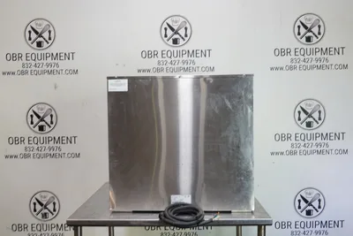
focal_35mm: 35
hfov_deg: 54.4
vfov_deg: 37.9
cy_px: 118
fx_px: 343
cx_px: 176
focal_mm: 13.03
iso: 100
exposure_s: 1/8
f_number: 4
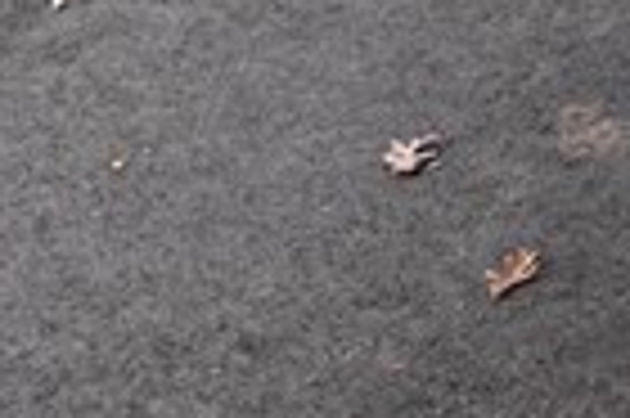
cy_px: -962
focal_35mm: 132
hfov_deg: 13.9
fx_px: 2307
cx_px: 1127
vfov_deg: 8.3
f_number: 8
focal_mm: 17
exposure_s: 1/80
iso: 800
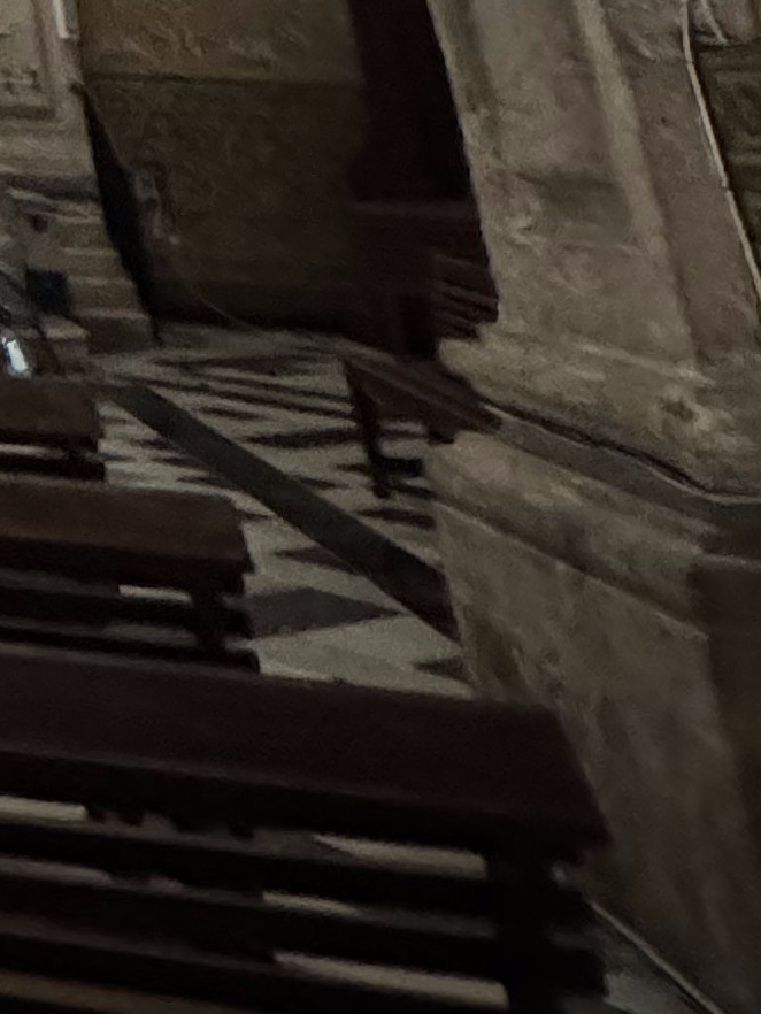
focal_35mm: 64
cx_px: -940
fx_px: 1875
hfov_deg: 15.6
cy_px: -750
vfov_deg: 21.5
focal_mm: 2.22
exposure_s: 1/60
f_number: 2.2
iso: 1000
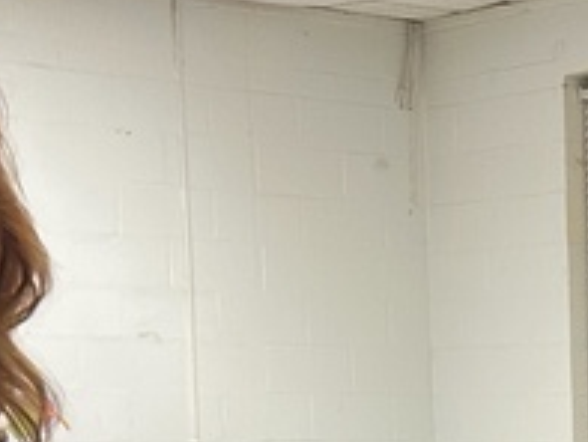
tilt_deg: -6.6
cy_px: 720
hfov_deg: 13.9
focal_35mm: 135
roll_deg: +0.8
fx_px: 2295
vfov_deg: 10.5
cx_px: 815
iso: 125
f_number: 1.5
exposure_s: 1/60
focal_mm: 5.7
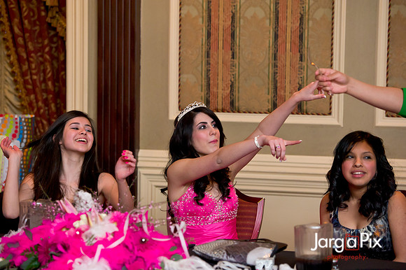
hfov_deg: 16.8
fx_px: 1375
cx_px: 203
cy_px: 135
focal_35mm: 122
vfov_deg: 11.2
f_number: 3.2
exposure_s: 1/125
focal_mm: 122
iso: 3200
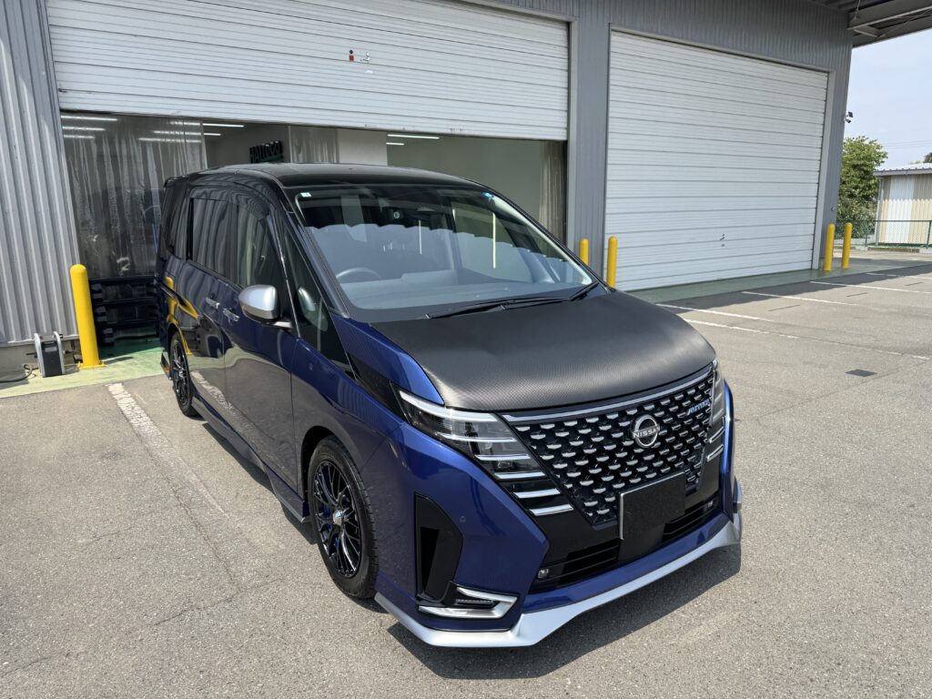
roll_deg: +1.5
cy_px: 350
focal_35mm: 24
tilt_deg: -12.6
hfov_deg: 71.6
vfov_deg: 56.8
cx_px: 466
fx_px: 646
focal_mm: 6.76
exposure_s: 1/2833
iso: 80
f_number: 1.78
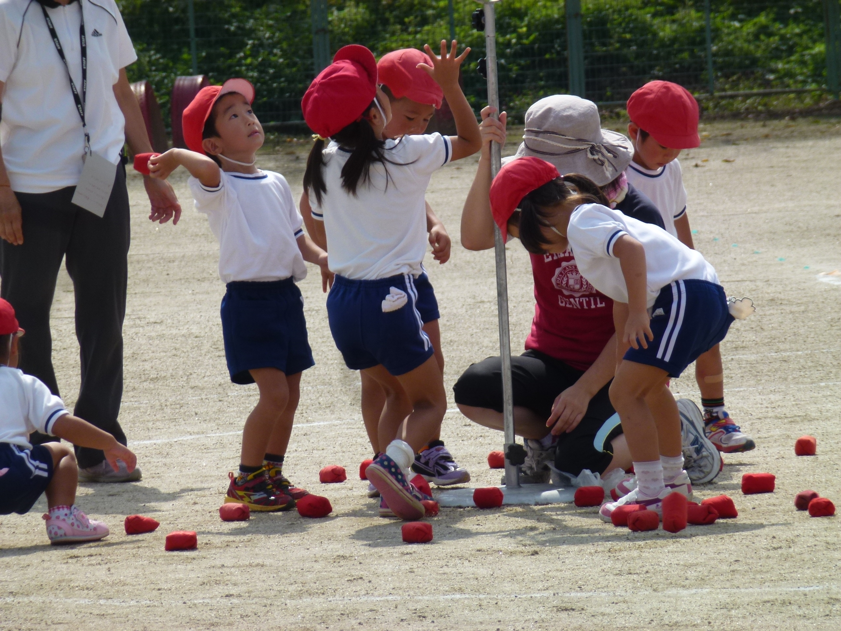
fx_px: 9329
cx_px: 420
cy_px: 316
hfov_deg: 5.2
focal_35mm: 384
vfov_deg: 3.9
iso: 100
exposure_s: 1/500
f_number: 5.9
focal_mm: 68.8
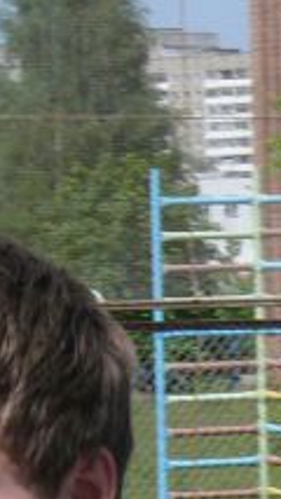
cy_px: 433
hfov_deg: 3.1
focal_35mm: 393
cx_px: 258
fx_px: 5200
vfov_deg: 5.5
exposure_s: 1/500
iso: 100
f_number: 5.6
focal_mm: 16.3
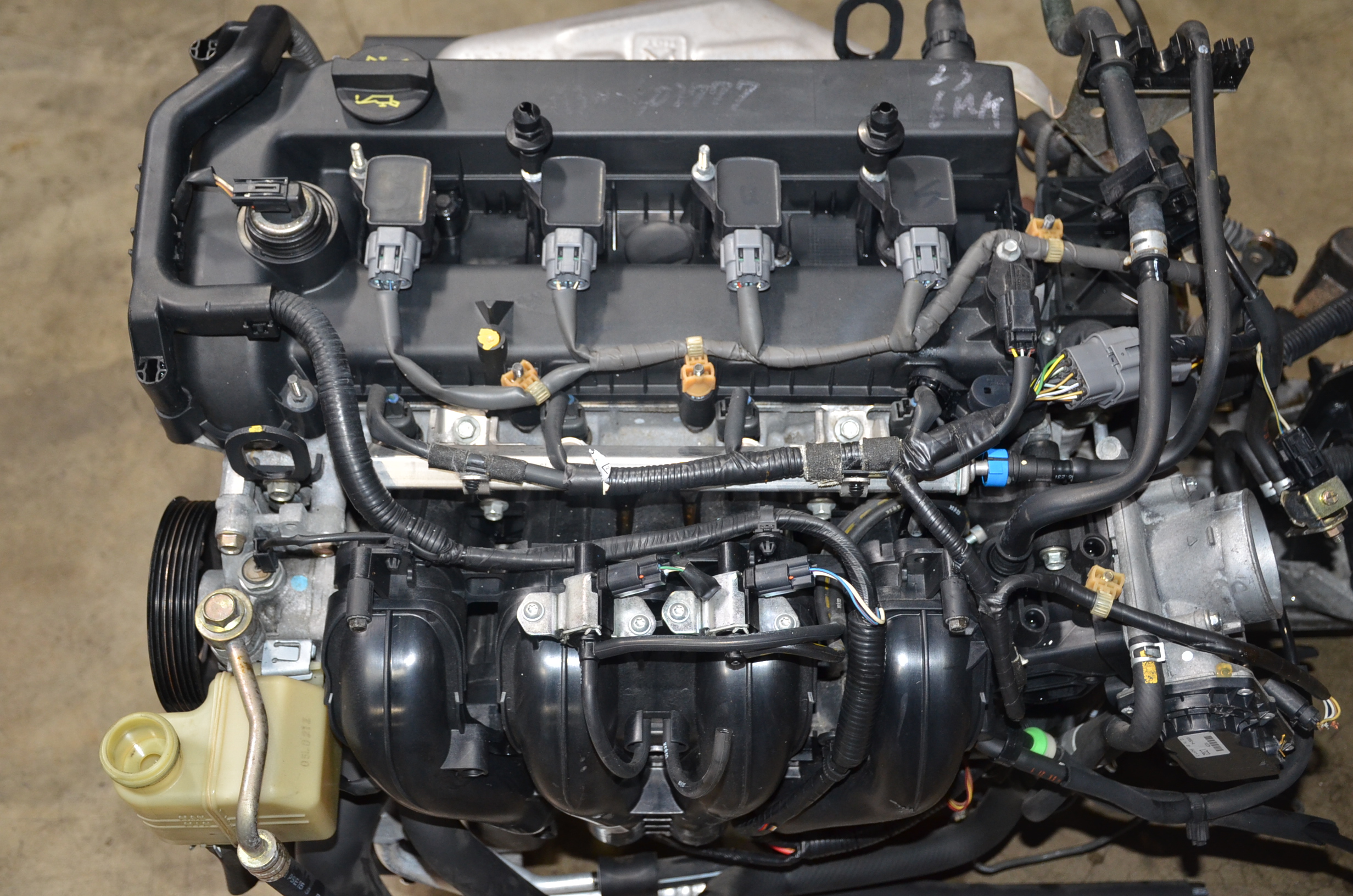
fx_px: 1800
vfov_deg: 28.0
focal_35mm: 48
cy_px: 448
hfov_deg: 41.2
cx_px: 676
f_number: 4
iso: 800
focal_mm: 32
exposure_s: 1/60
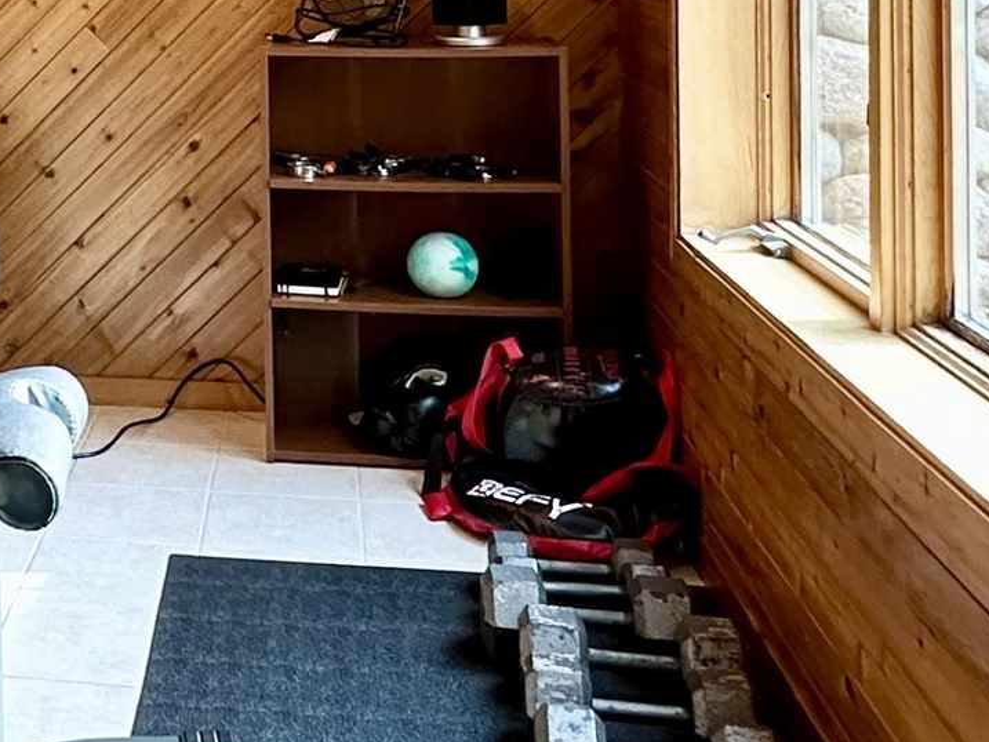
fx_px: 1715
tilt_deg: -0.1
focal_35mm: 60
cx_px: -66
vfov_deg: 23.1
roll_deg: +1.1
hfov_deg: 29.4
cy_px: -59
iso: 250
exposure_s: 1/120
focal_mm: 2.22
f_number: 2.2
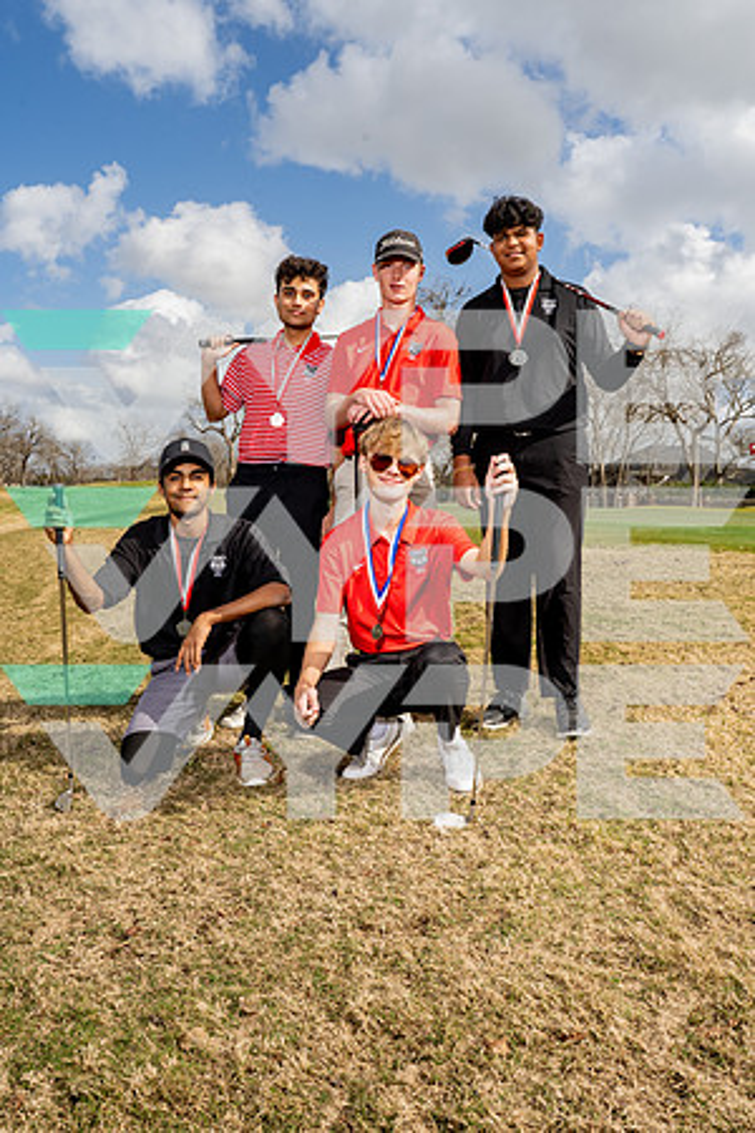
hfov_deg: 46.4
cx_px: 378
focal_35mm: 28
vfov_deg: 65.5
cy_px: 566
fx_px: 881
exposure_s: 1/250
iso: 100
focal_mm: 28
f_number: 11
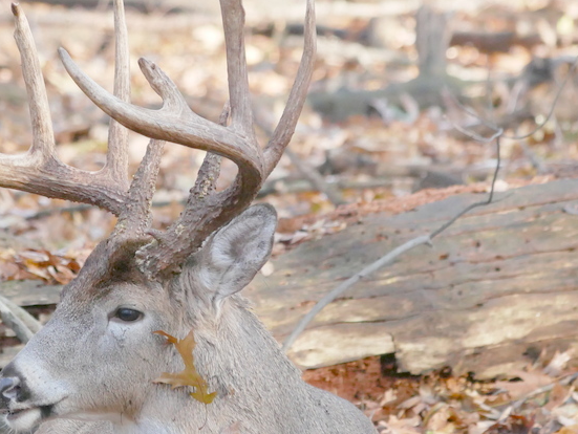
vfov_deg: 1.5
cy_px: 237
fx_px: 17076
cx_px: 98
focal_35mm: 1022
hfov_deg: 1.9
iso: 1600
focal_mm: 275
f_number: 8
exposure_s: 1/200
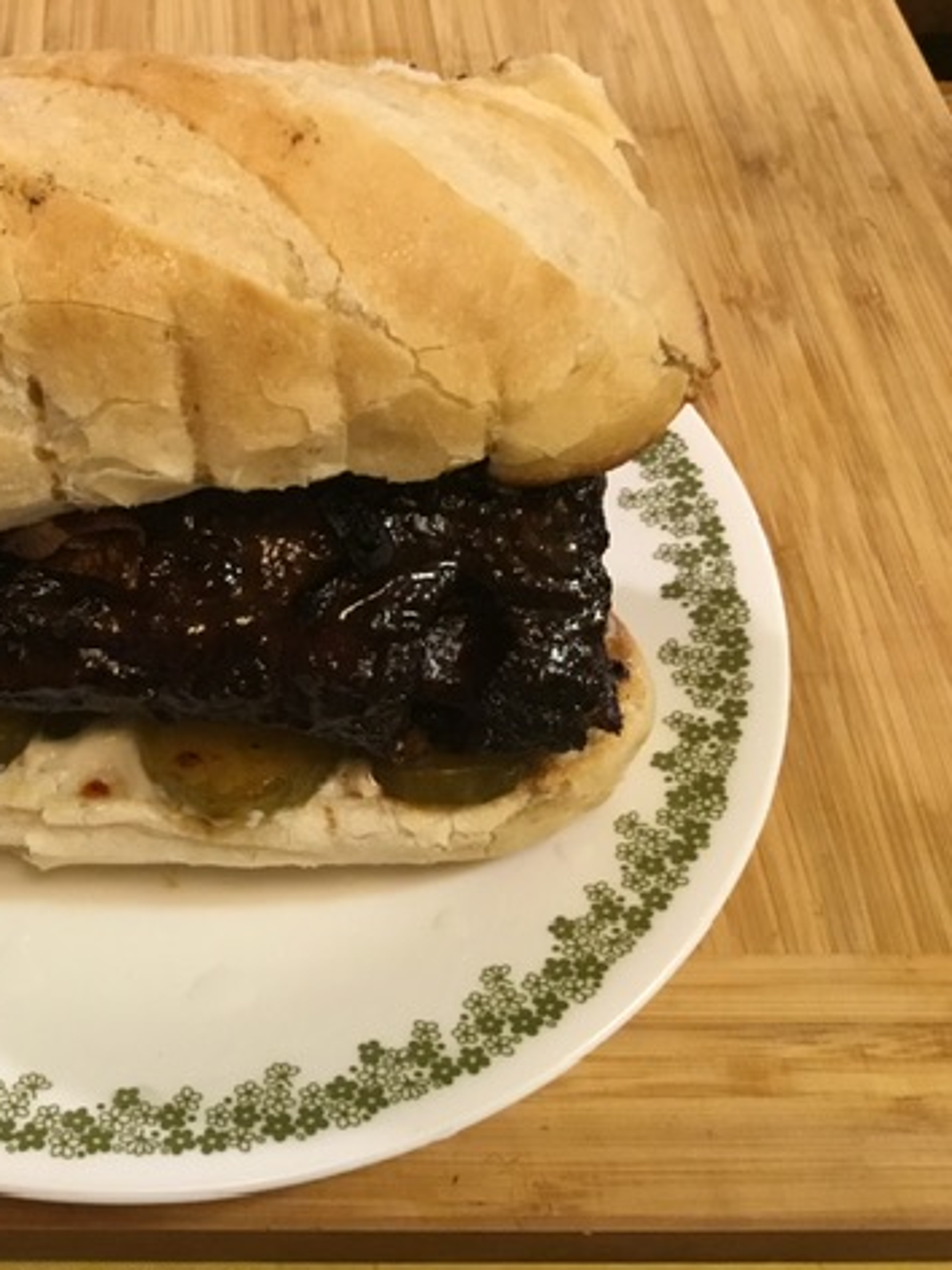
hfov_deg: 33.0
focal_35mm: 42
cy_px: 635
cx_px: 137
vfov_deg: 44.8
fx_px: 1540
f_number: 2.4
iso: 200
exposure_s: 1/24
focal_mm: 3.3
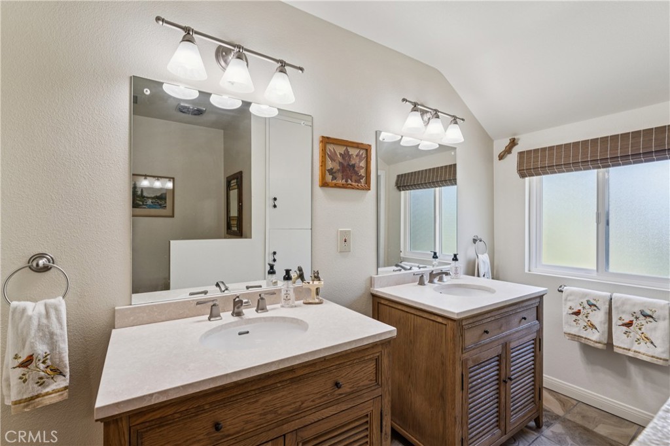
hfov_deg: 96.0
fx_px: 301
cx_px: 335
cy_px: 223
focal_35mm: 16
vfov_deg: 73.0
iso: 100
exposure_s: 1/2
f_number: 13
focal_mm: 16.2
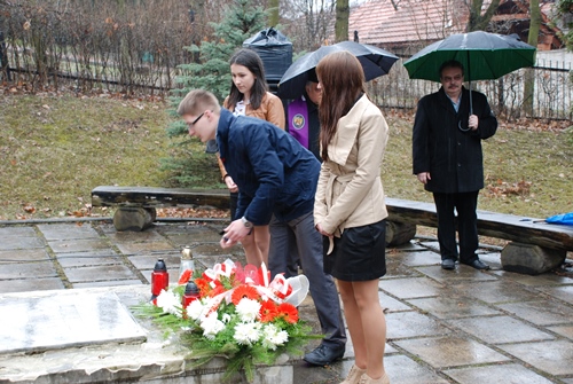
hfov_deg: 37.8
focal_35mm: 52
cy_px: 192
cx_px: 286
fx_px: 837
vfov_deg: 25.8
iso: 200
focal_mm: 35
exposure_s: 1/80
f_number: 5
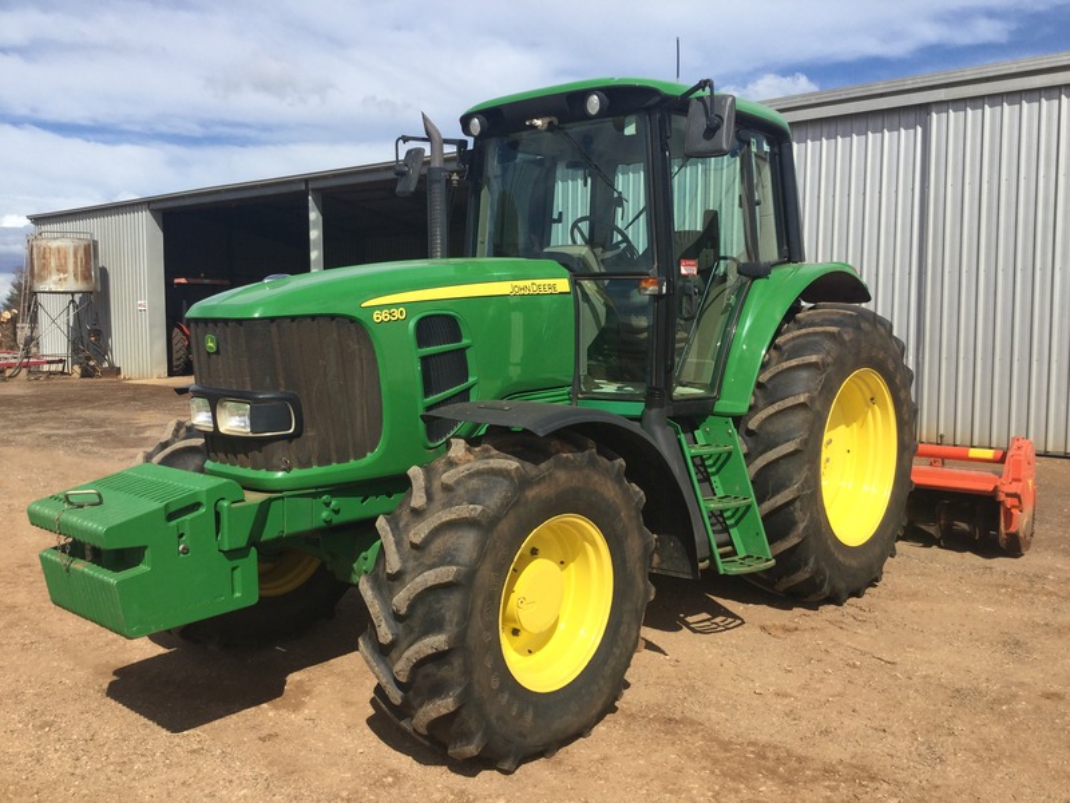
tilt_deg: -5.0
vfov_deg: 45.4
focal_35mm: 31
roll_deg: -1.1
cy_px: 402
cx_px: 535
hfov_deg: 58.4
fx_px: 958
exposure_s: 1/1698
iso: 25
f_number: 2.4
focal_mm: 3.3
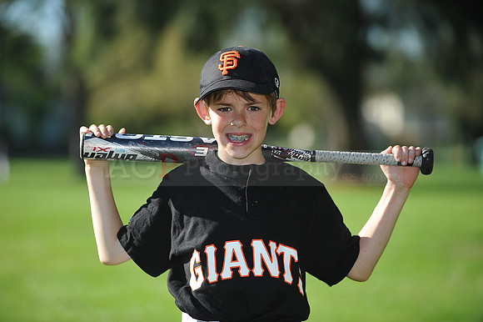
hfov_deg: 10.3
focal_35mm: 200
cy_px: 161
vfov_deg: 6.9
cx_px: 242
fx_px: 2682
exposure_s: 1/1000
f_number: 4
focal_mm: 200
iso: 200
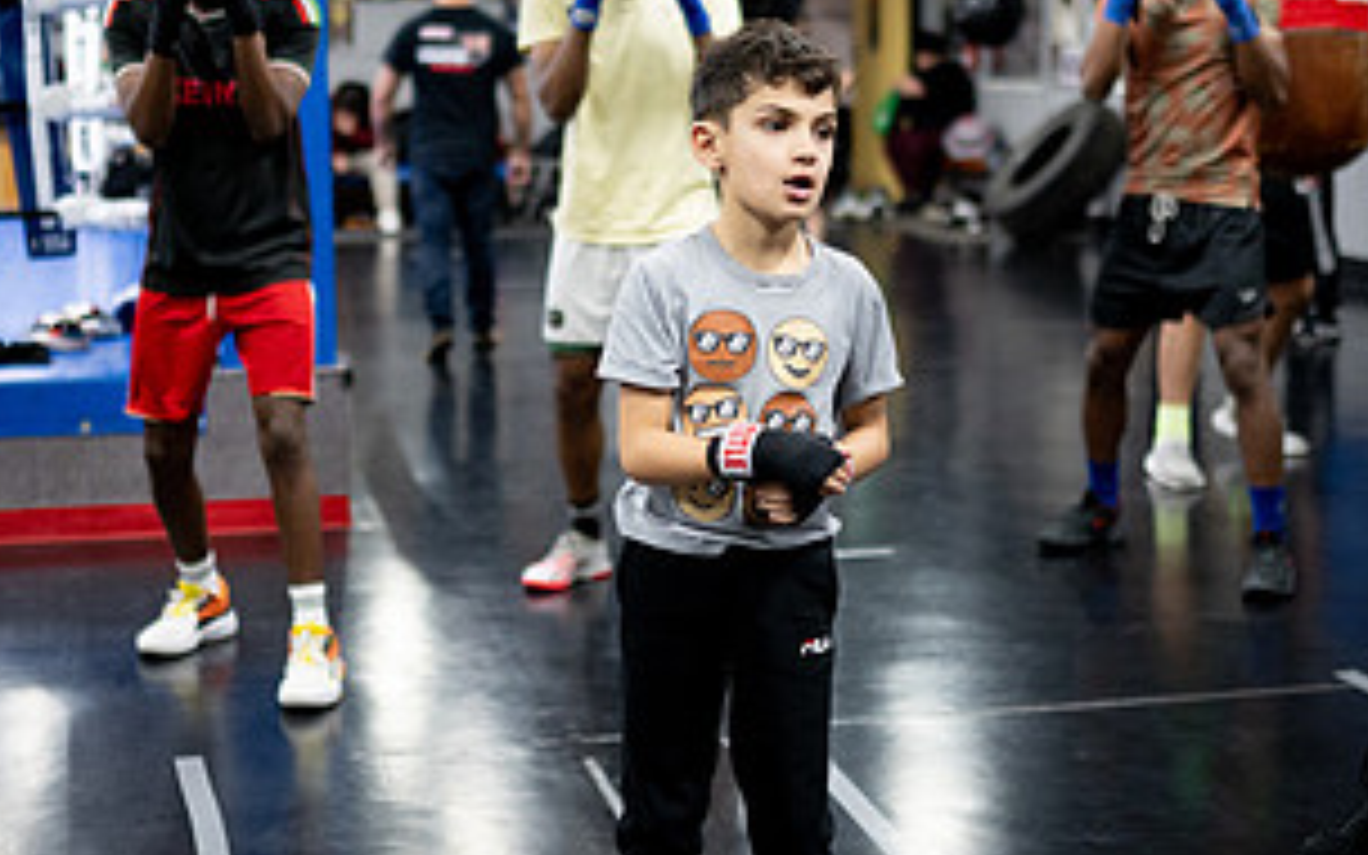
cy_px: 394
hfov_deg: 30.2
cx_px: 621
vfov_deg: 19.1
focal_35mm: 68
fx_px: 2535
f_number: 1.4
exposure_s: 1/500
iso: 2000
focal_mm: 35
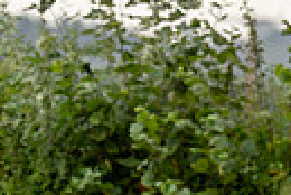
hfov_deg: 1.7
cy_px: 299
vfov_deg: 1.1
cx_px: -187
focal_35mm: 1227
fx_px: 9929
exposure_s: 1/1000
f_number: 2.8
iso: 400
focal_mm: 170
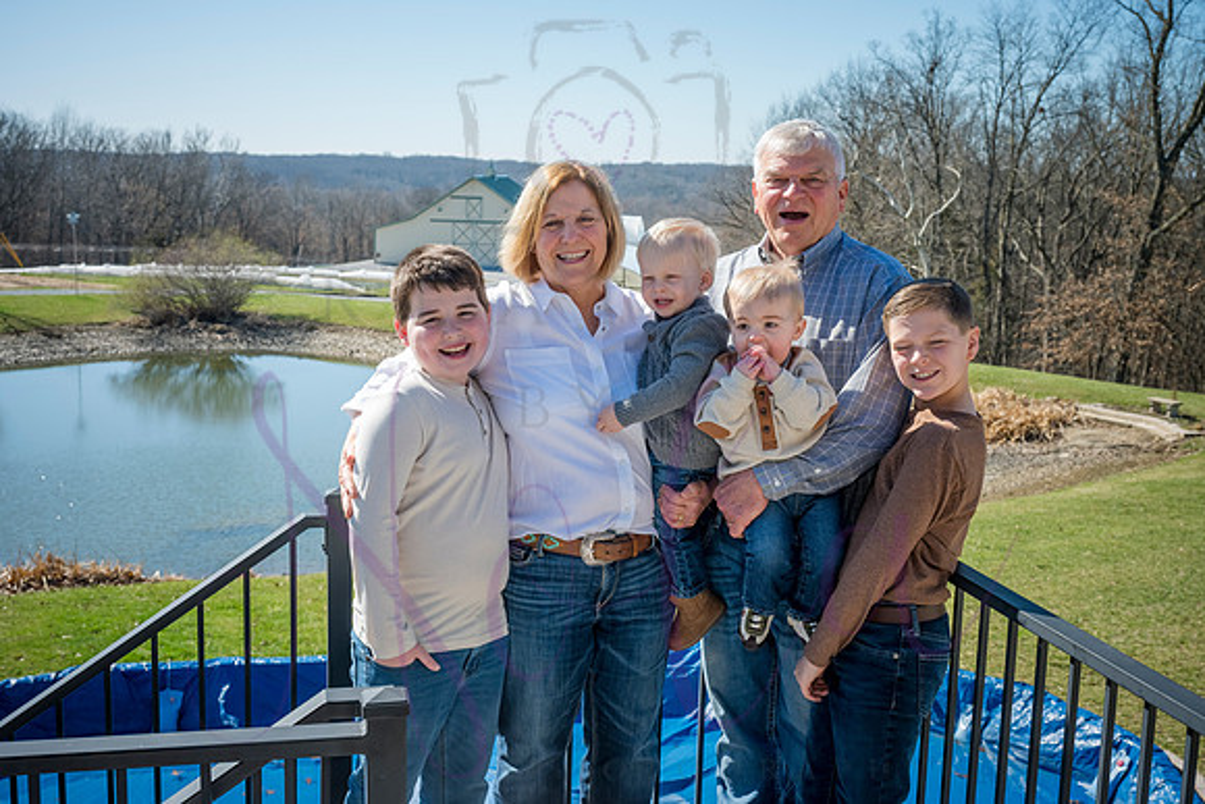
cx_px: 602
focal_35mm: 42
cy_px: 402
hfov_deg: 46.4
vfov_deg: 31.9
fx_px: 1406
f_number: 8
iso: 400
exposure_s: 1/640
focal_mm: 42
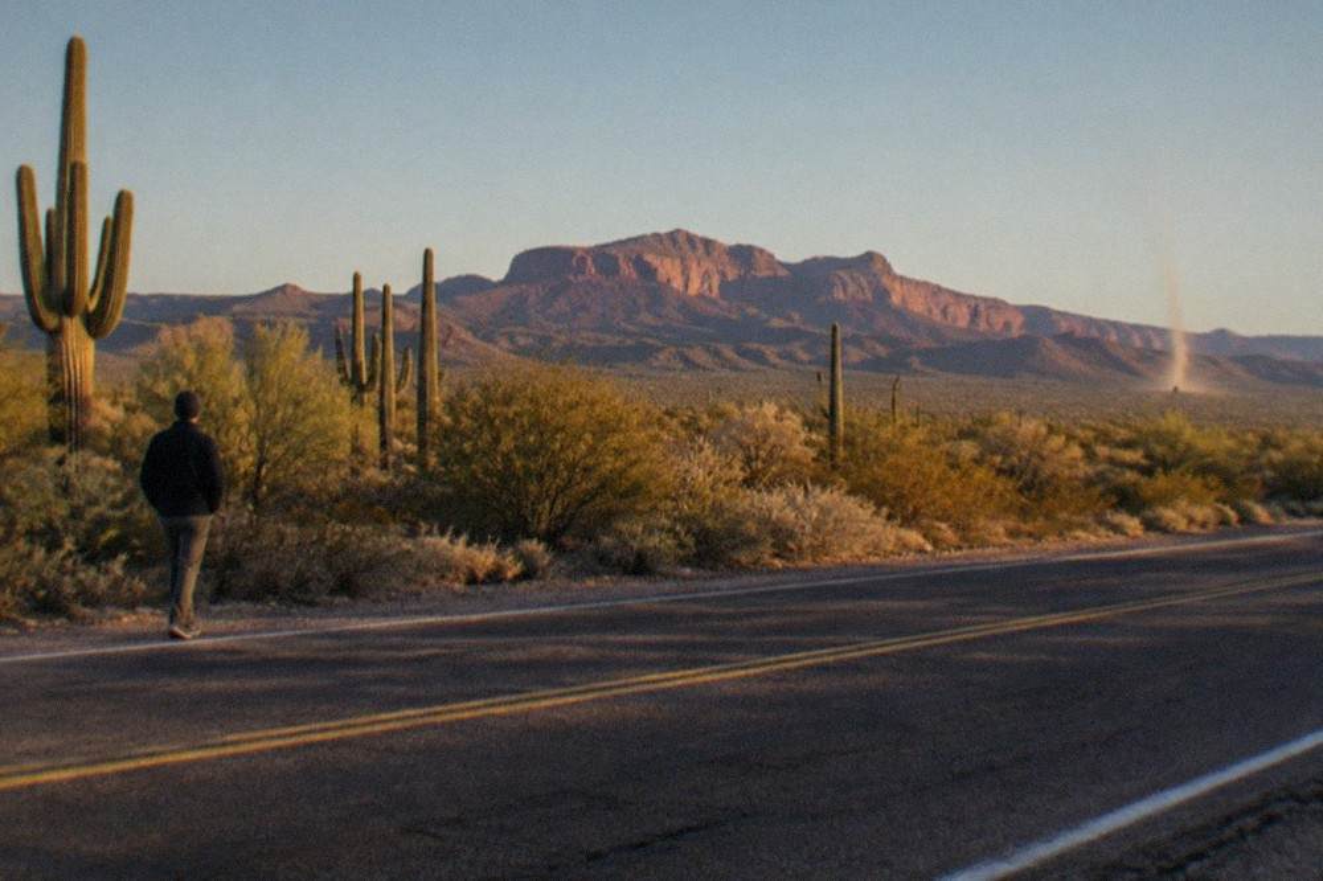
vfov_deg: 46.4
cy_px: 440
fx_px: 1029
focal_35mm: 28
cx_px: 662
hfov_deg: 65.5
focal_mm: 28
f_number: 6.3
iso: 500
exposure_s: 1/800
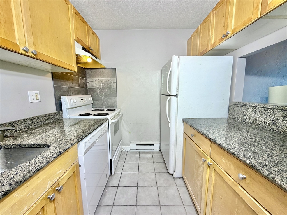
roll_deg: +0.5
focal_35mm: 14
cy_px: 108
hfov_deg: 102.1
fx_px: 116
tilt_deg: -7.9
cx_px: 144
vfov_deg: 85.7
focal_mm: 2.22
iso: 64
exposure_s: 1/120
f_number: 2.2
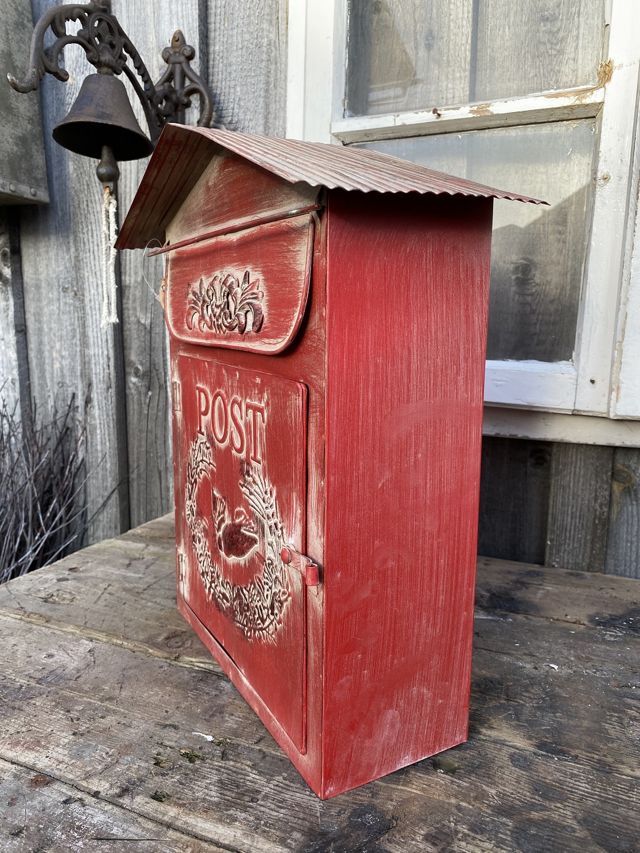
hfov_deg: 53.1
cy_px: 426
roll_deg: -0.8
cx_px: 320
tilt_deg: -10.1
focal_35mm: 26
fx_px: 641
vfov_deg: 67.3
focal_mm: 4.25
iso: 32
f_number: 1.8
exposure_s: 1/234
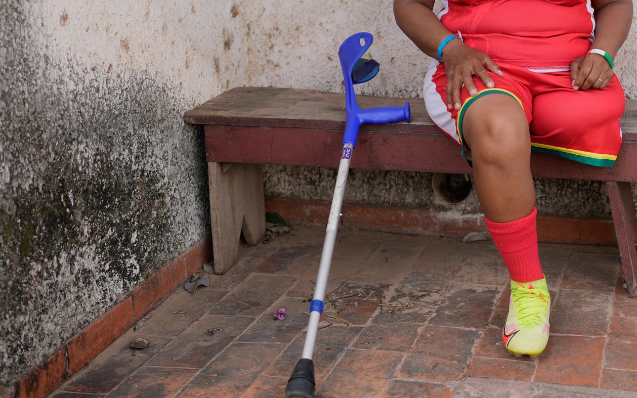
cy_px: 69
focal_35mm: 58
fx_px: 1007
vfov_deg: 22.0
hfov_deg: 34.3
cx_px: 484
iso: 100
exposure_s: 1/320
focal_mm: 35
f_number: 2.2
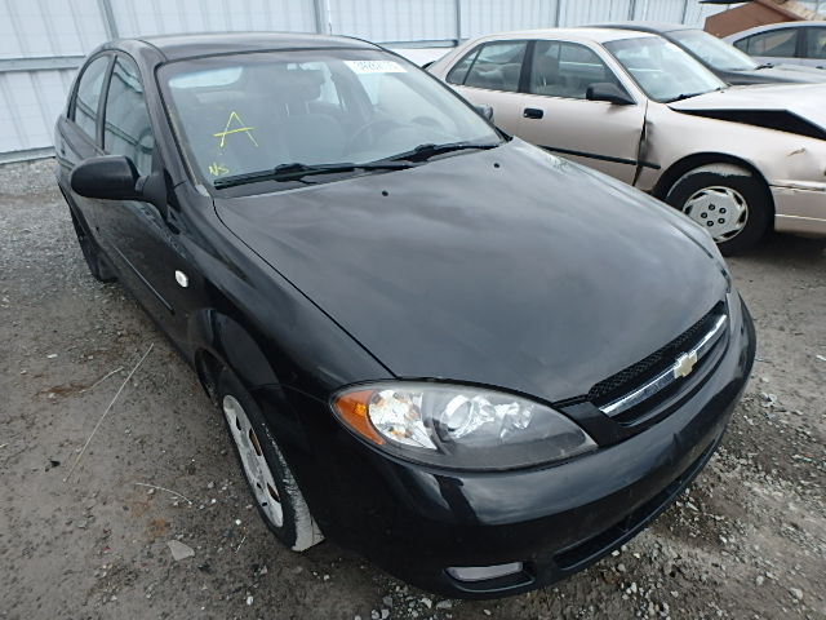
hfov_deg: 79.0
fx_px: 501
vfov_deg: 63.4
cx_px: 413
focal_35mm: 21
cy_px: 310
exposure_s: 1/320
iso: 125
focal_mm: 3.7
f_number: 3.5
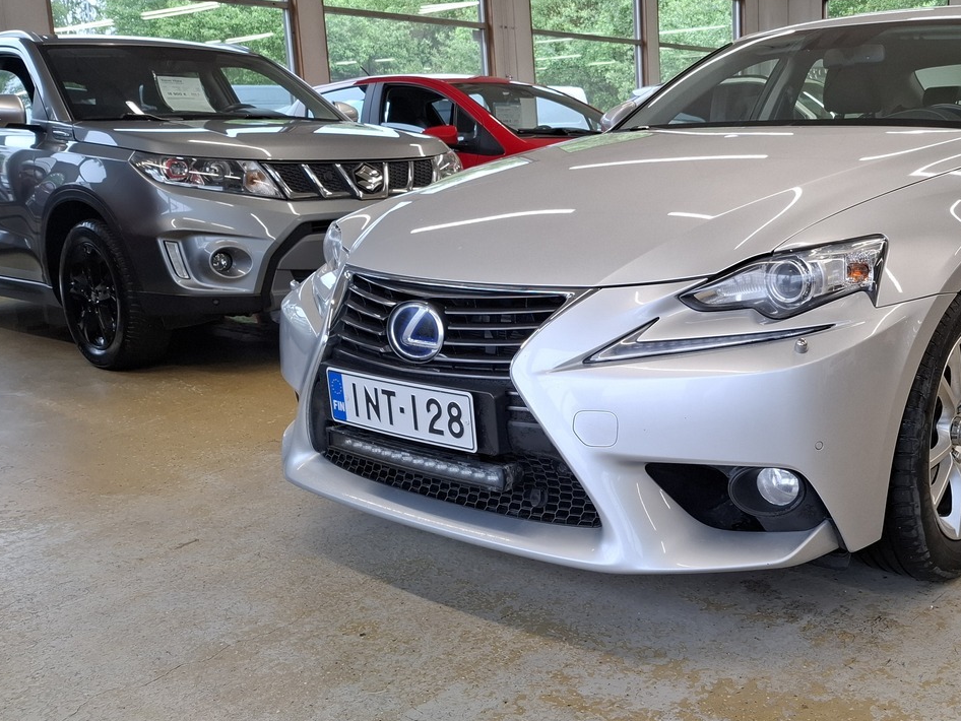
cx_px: 708
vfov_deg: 40.7
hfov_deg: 50.7
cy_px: 328
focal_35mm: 35
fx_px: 972
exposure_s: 1/114
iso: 50
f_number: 1.8
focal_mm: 5.54
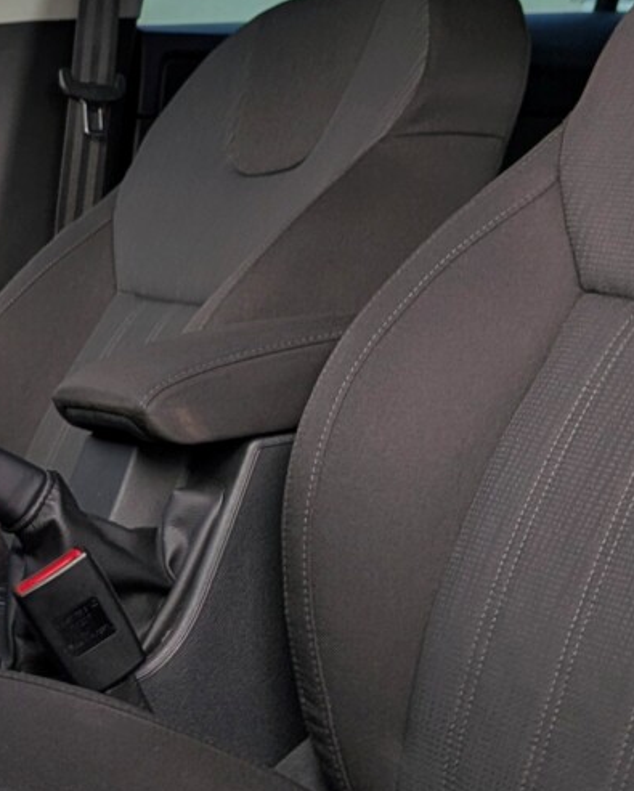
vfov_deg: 24.7
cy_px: 181
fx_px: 1781
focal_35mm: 76
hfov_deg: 19.4
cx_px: -43
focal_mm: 4.53
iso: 30
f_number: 1.7
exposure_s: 1/583
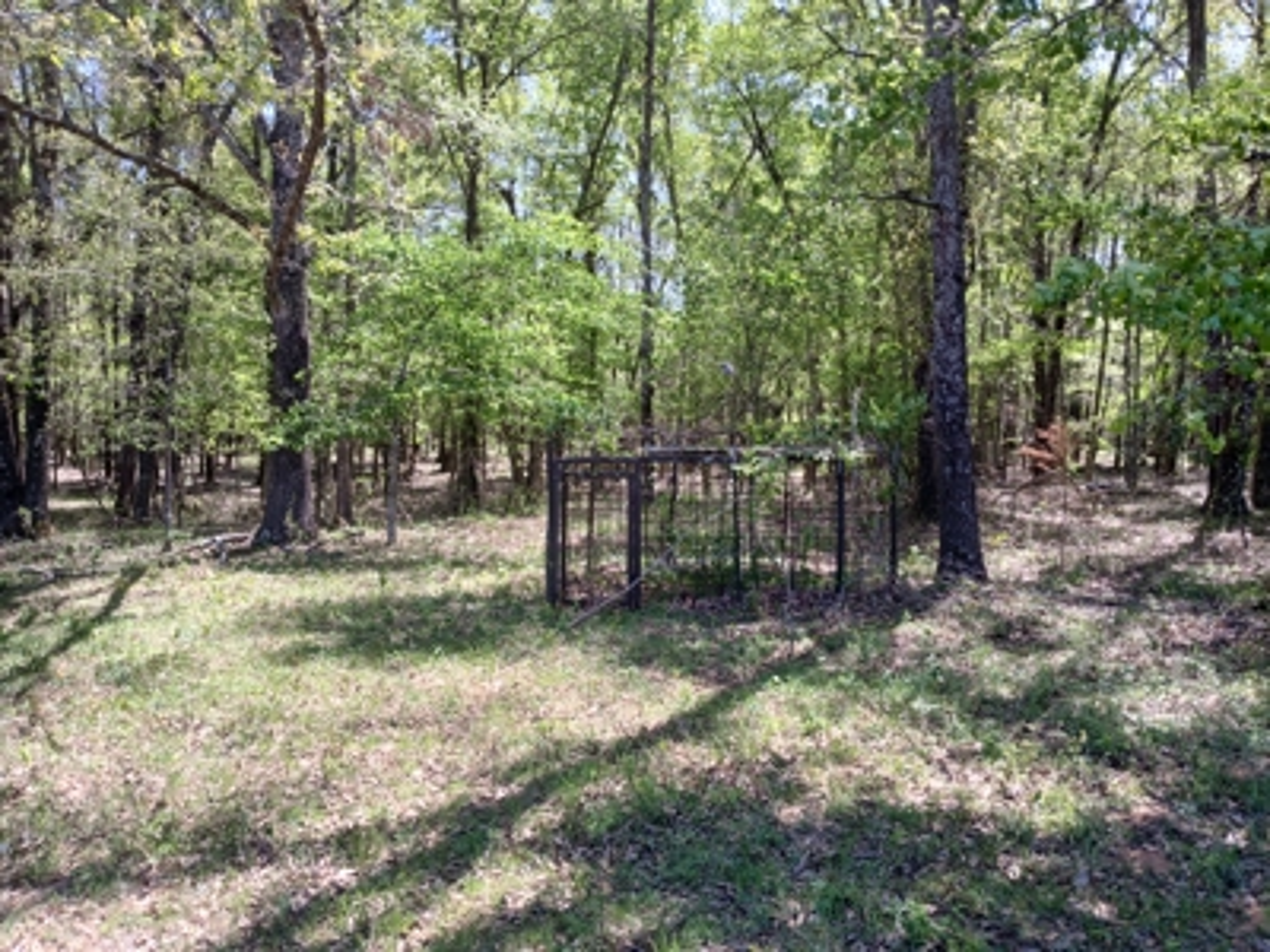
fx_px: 954
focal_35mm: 26
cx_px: 635
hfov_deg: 67.3
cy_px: 476
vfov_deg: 53.1
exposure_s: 1/126
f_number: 1.8
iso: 20
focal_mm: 3.98
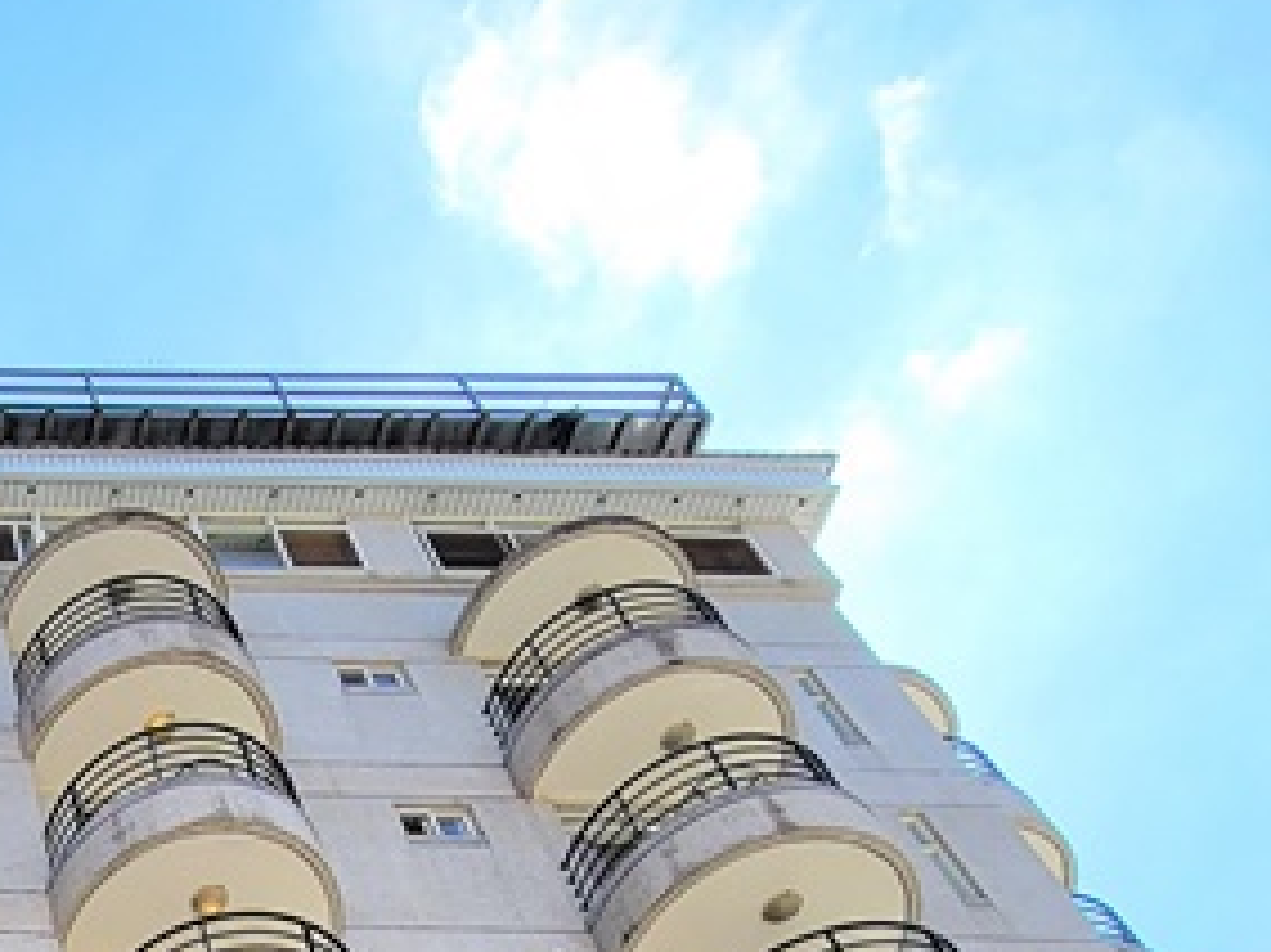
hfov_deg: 32.7
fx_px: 1688
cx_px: -310
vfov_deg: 23.1
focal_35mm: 46
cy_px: 1545
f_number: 2.2
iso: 50
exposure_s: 1/1076
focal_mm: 2.2
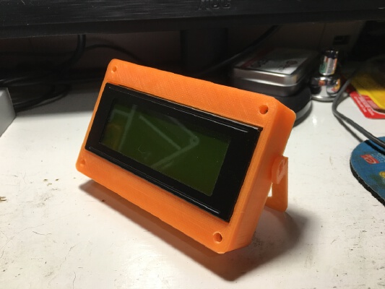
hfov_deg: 61.6
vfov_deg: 48.2
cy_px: 144
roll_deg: +1.8
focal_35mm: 29
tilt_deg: -28.8
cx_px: 192
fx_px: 323
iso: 40
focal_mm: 4.15
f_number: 2.2
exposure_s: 1/30
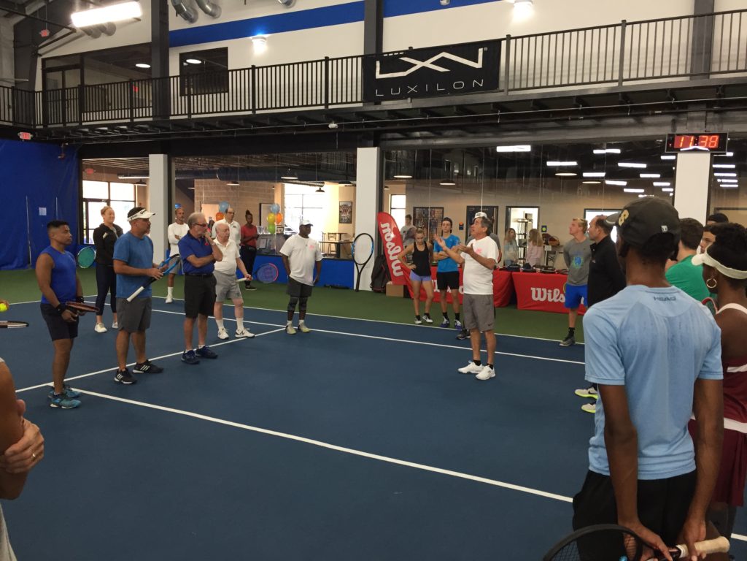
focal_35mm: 29
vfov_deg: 48.2
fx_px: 626
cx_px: 374
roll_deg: -2.2
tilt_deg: -5.9
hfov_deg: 61.7
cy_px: 280
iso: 50
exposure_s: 1/30
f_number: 2.2
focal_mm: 4.15
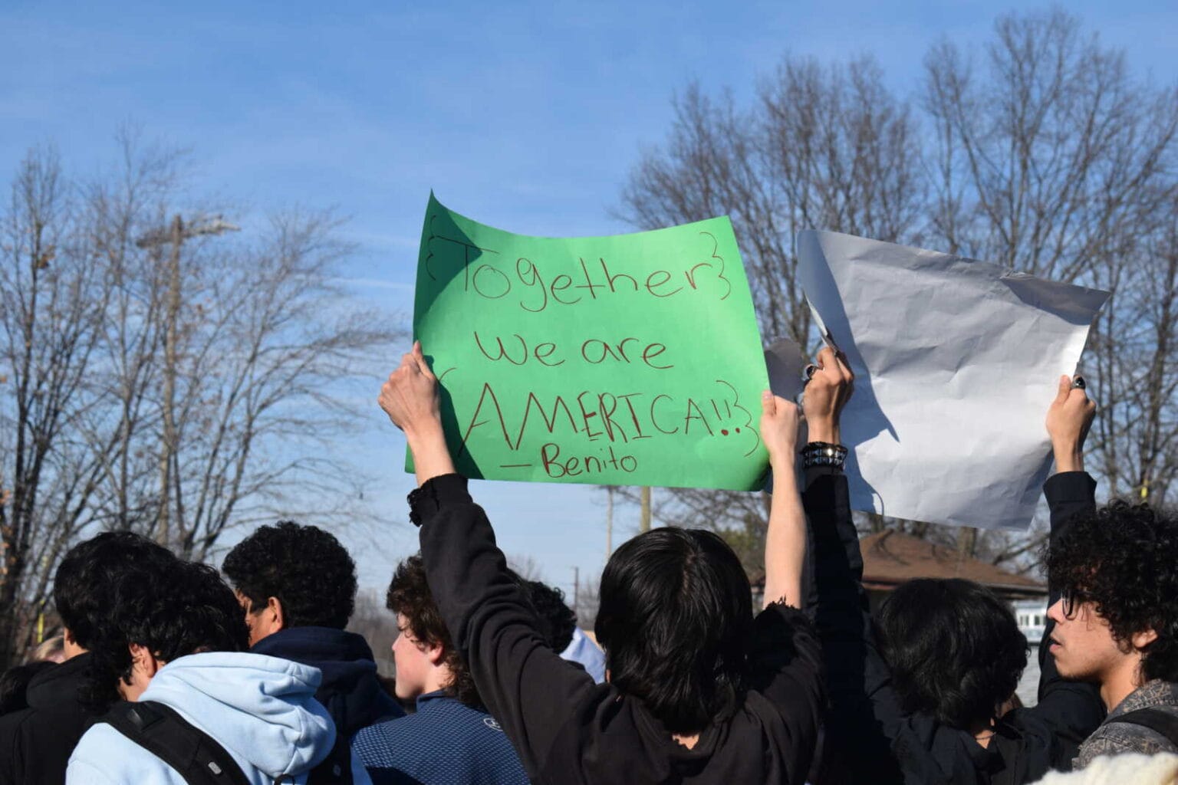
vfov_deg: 16.6
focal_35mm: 82
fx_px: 2699
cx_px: 589
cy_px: 392
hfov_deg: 24.6
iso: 400
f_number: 8
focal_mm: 55
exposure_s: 1/2000
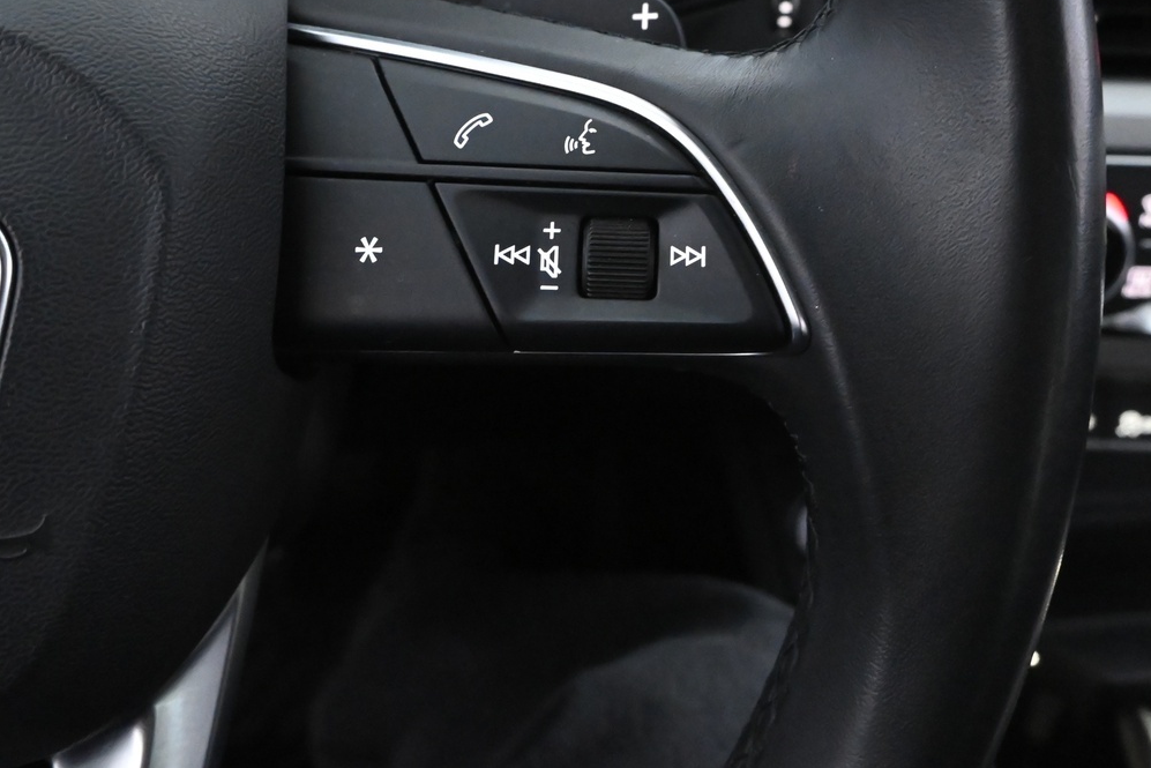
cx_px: 546
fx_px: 1247
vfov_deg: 33.5
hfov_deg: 49.5
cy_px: 193
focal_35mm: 39
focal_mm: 16
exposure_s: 1/25
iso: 6400
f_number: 5.6
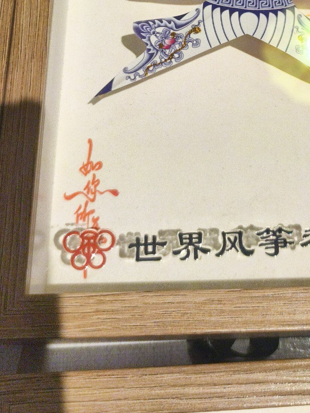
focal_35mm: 57
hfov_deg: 25.2
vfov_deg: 31.5
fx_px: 681
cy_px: 11
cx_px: 244
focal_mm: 5.6
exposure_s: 1/667
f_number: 1.57
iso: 863
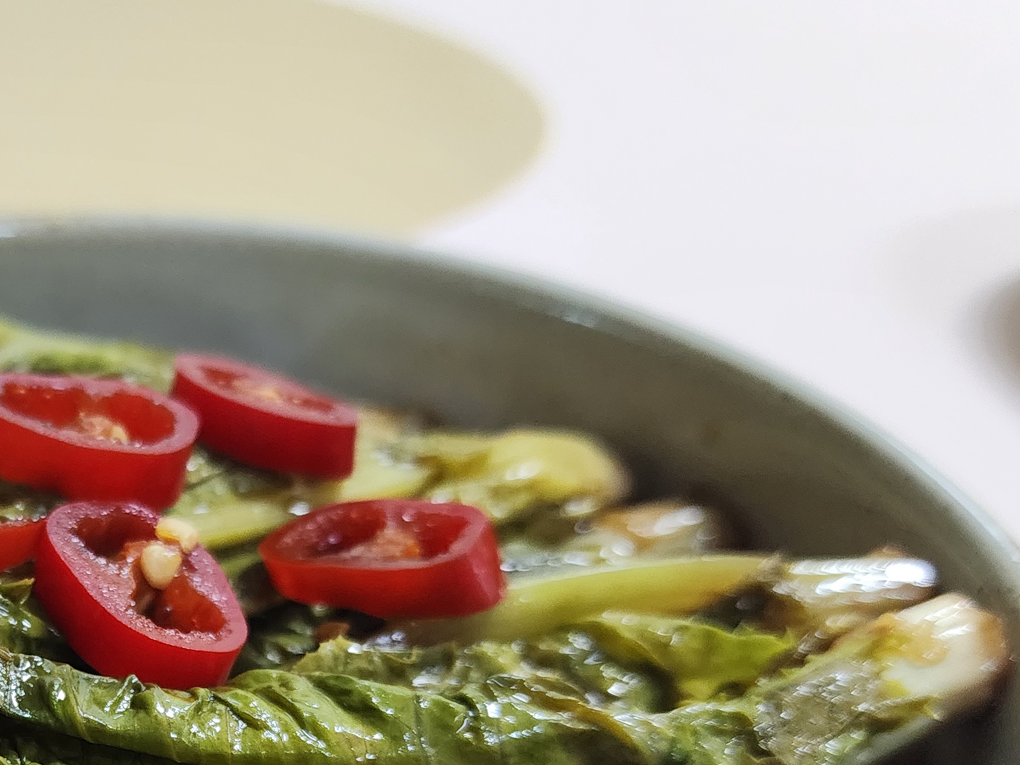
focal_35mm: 51
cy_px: 762
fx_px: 1503
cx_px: 50
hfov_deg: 34.8
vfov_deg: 27.0
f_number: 1.8
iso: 640
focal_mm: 6.4
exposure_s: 1/120
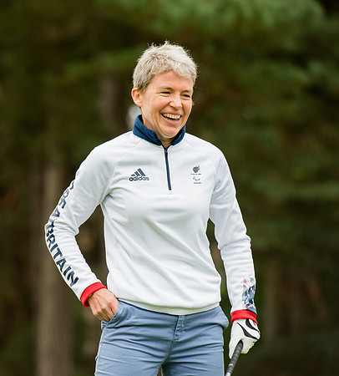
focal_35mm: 287
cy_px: 174
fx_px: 3360
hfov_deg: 5.8
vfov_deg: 6.4
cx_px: 90
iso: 800
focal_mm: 200
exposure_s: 1/1250
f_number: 4
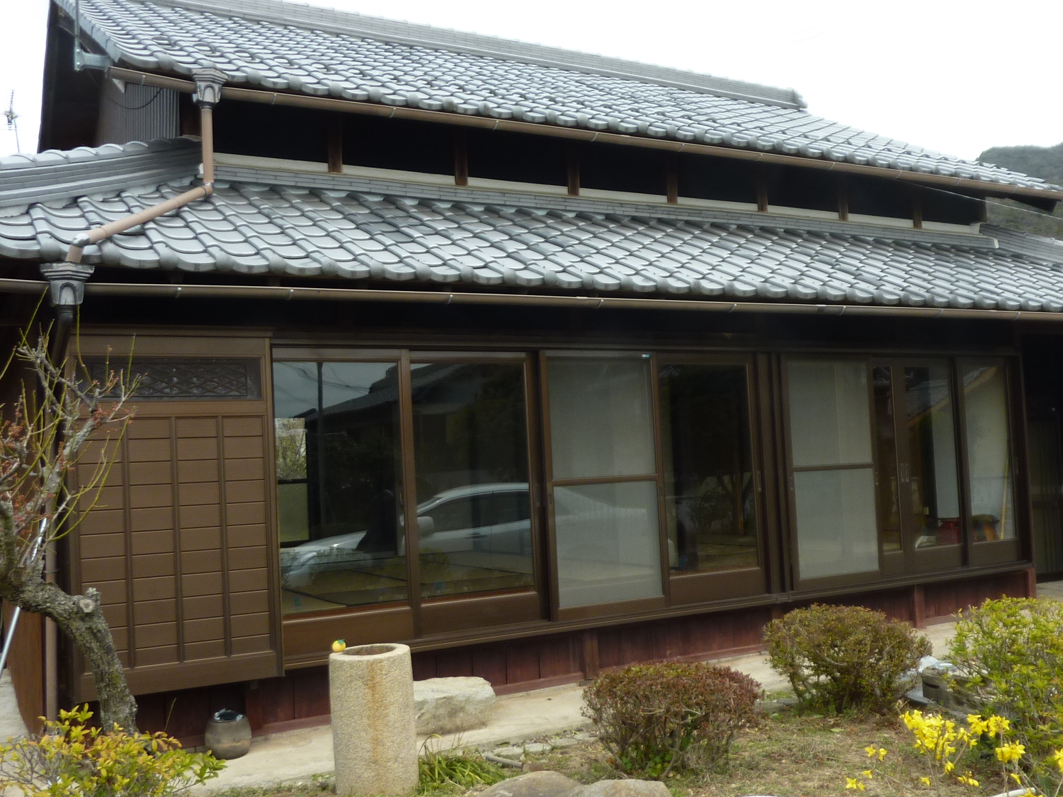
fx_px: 1013
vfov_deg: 42.9
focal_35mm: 33
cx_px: 532
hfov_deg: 55.4
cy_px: 413
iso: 80
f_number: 4
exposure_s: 1/250
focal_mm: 4.1
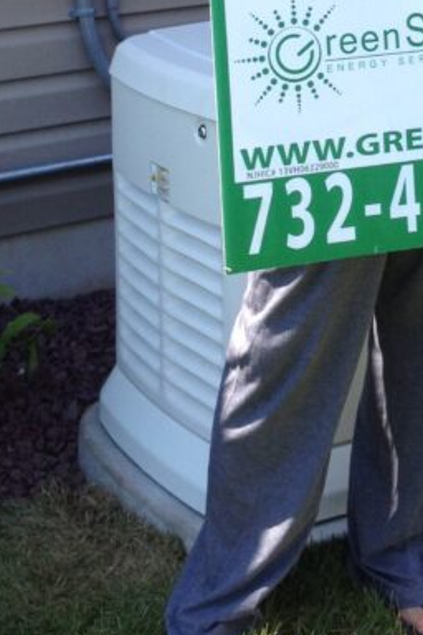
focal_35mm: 97
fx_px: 1709
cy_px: -84
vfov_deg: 20.0
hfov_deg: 14.0
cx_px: 385
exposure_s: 1/456
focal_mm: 4.28
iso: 50
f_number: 2.4
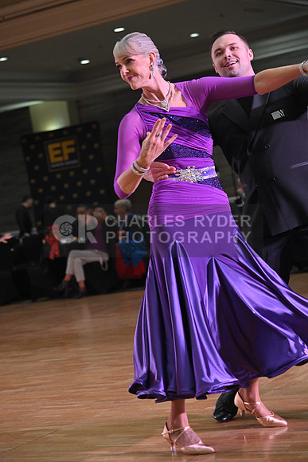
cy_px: 231
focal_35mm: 86
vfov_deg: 23.6
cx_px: 154
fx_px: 1103
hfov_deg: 15.9
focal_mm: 86
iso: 2500
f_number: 5
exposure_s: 1/320
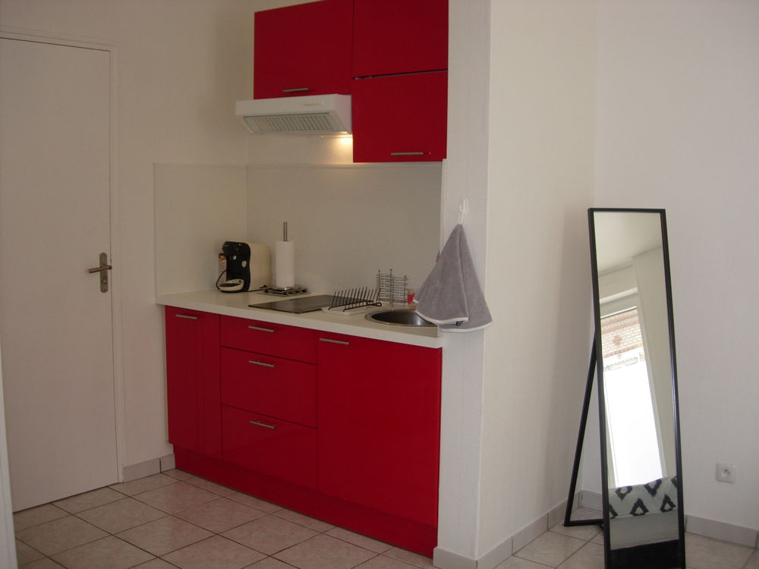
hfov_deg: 49.0
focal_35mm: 38
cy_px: 284
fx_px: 833
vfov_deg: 37.7
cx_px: 380
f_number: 2.8
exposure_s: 1/111
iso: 79
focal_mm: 7.8
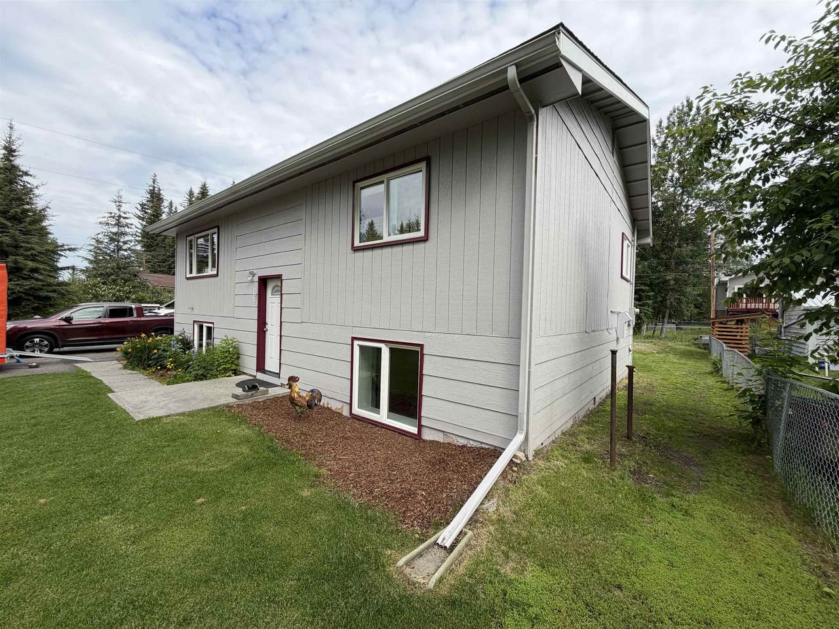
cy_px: 314
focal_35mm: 14
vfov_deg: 85.7
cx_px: 420
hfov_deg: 102.1
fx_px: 339
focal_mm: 2.22
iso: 40
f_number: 2.2
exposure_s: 1/694
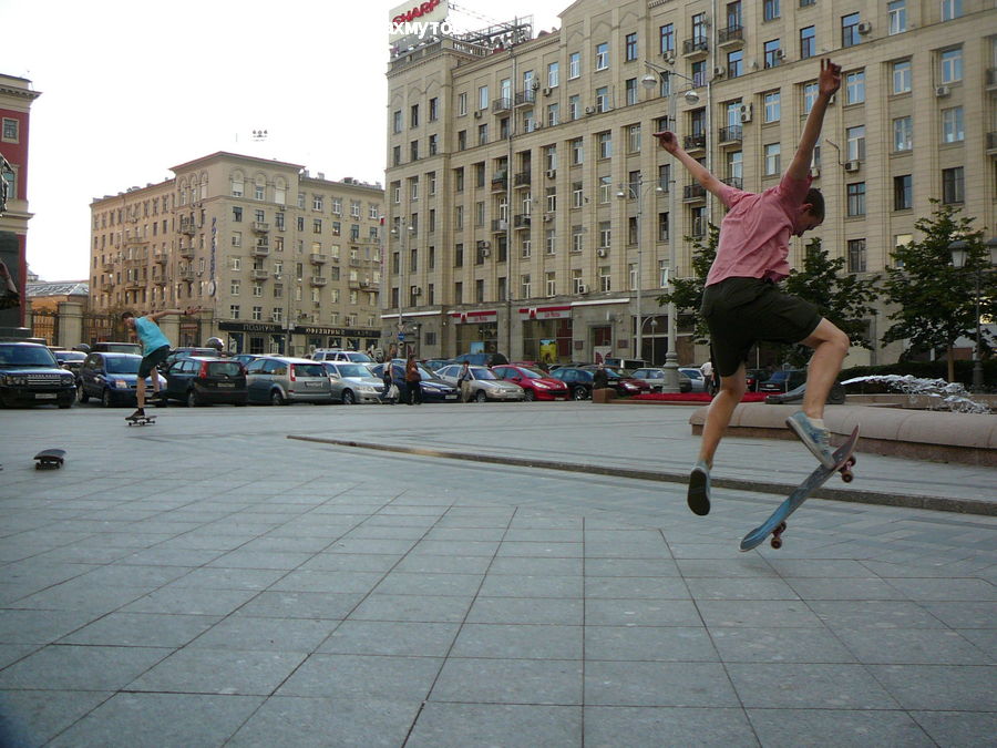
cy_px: 374
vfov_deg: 40.7
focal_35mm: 35
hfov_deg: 52.6
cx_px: 498
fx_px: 1008
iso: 100
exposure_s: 1/640
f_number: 2.8
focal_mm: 5.2
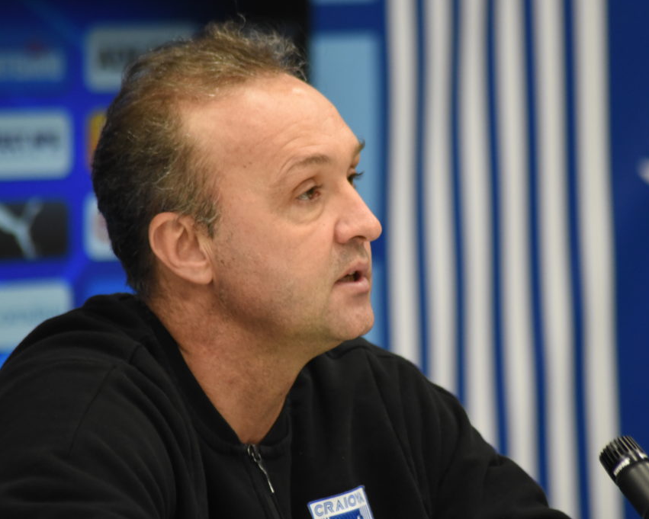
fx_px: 6512
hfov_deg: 5.7
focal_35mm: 339
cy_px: 259
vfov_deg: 4.6
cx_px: 329
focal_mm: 300
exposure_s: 1/125
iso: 4000
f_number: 5.6
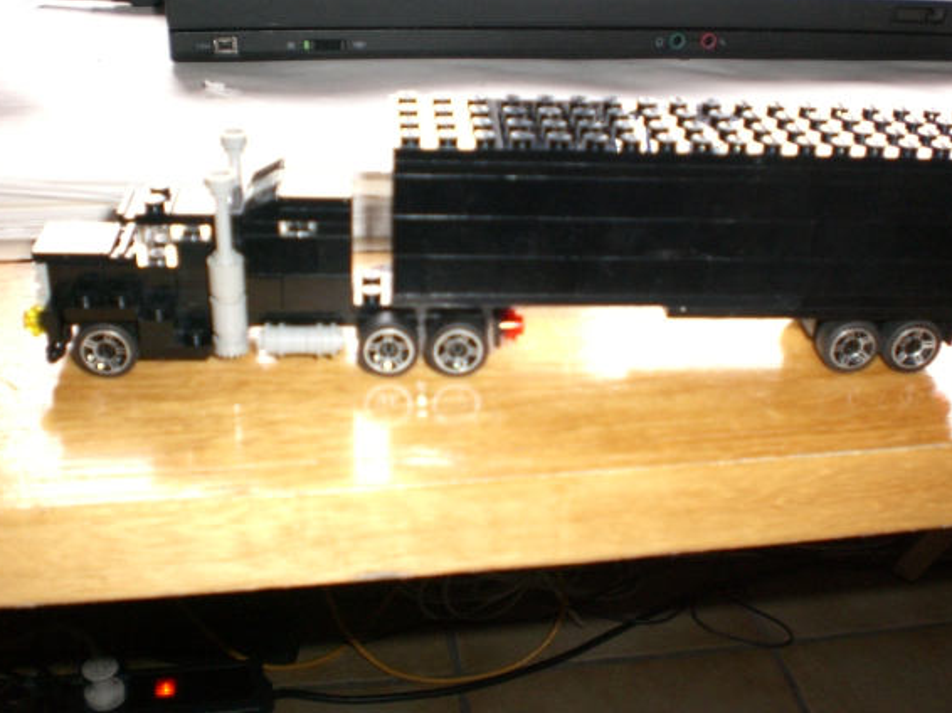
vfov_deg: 33.5
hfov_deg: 43.8
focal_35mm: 43
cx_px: 528
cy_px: 323
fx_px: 1182
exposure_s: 1/60
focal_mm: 6.3
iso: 200
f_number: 3.1
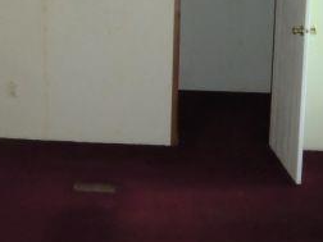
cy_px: 14
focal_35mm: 61
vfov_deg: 23.3
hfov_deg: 31.4
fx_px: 569
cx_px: 103
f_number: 3.2
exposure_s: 1/15
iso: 400
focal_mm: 4.3
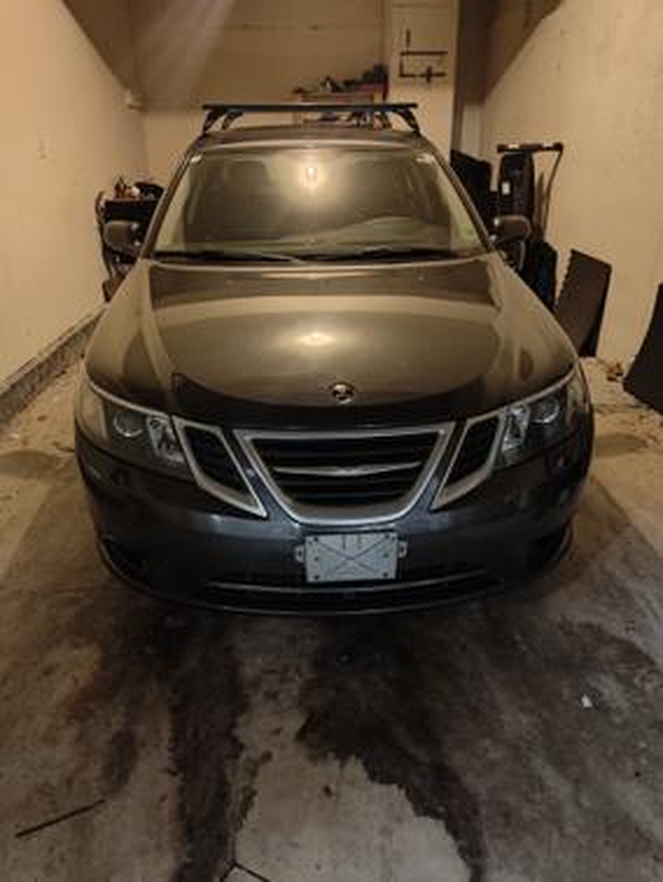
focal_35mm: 23
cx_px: 332
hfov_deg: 58.9
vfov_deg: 73.9
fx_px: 587
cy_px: 441
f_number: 1.8
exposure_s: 1/10
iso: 1600
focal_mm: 6.06
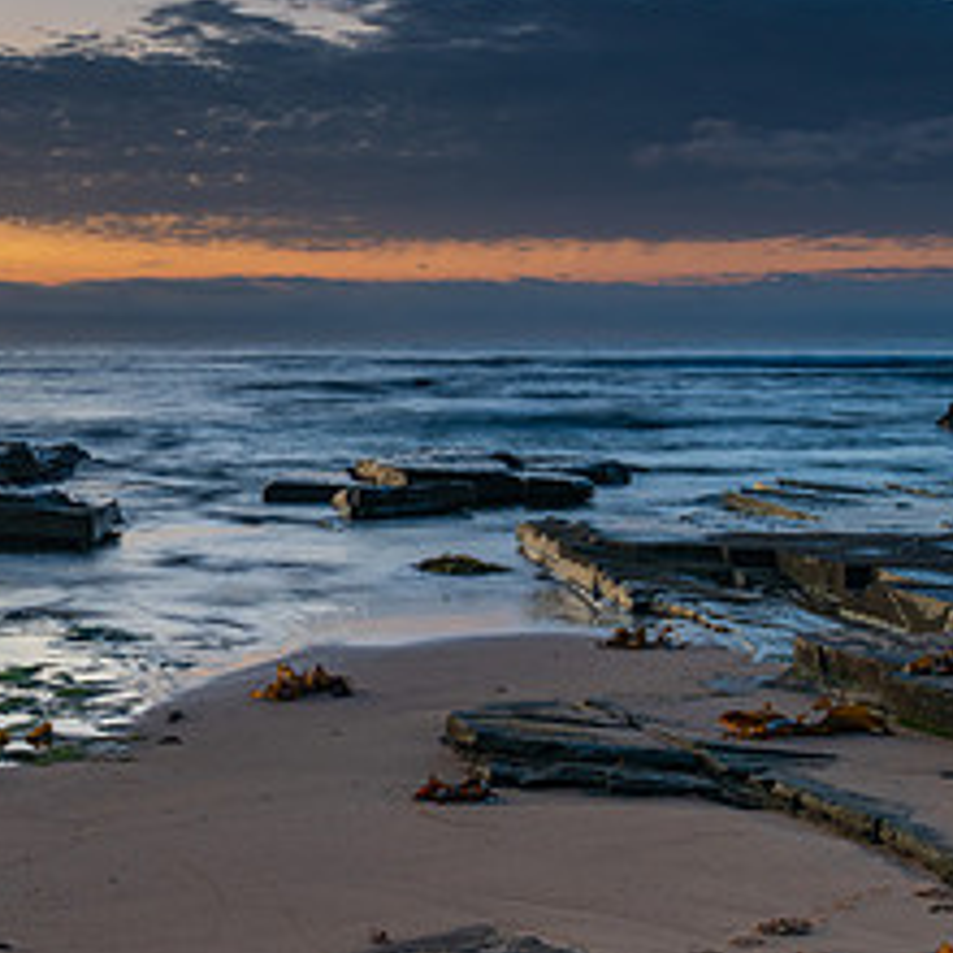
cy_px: 509
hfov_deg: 22.8
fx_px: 2243
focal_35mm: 72
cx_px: -61
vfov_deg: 24.0
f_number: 8
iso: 100
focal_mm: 31
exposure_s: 1.3
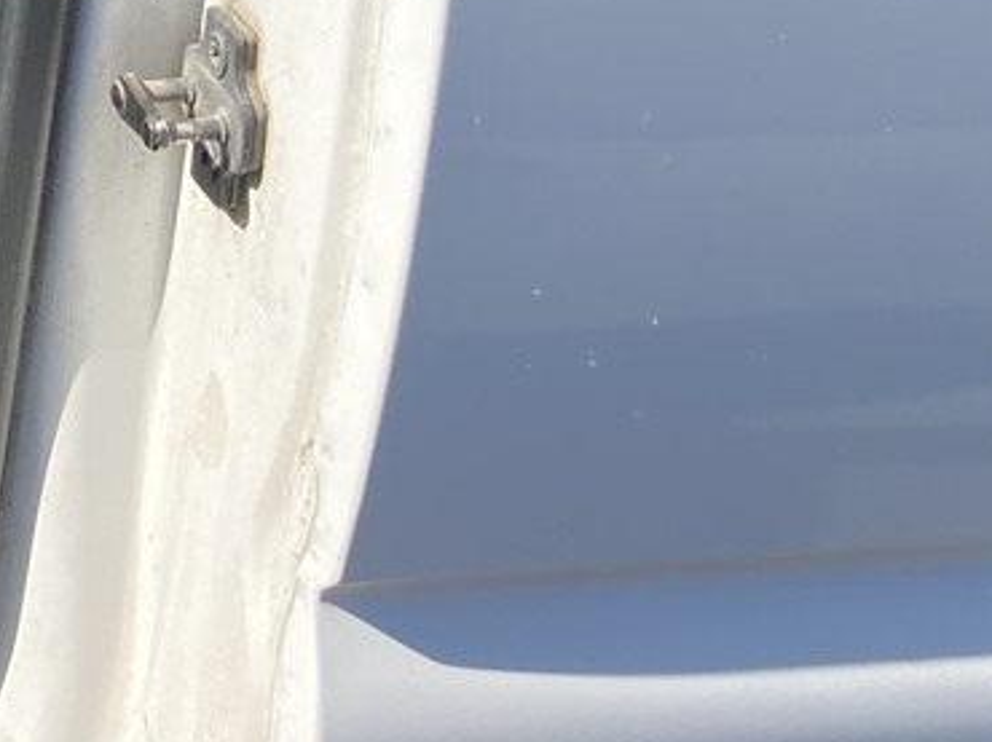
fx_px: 3122
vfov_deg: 12.5
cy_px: -565
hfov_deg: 16.9
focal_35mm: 109
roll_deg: -5.2
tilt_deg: -20.1
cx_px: -349
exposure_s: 1/838
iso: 20
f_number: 1.8
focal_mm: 3.99
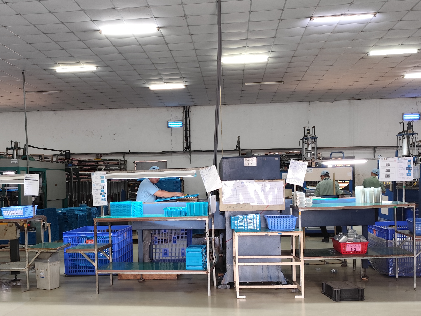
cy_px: 205
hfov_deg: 47.6
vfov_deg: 36.5
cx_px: 170
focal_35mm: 39
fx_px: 474
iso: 640
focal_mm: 6.14
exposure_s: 1/50
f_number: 1.65
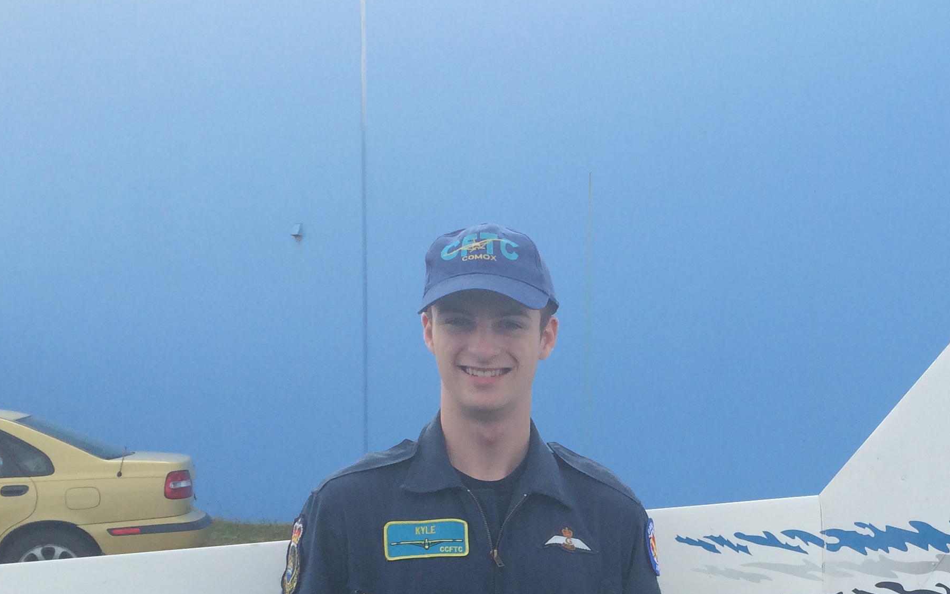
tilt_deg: -4.6
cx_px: 775
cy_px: 543
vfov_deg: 22.5
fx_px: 1450
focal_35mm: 56
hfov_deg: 35.0
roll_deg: -2.0
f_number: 2.2
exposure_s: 1/1140
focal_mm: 4.15
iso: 32
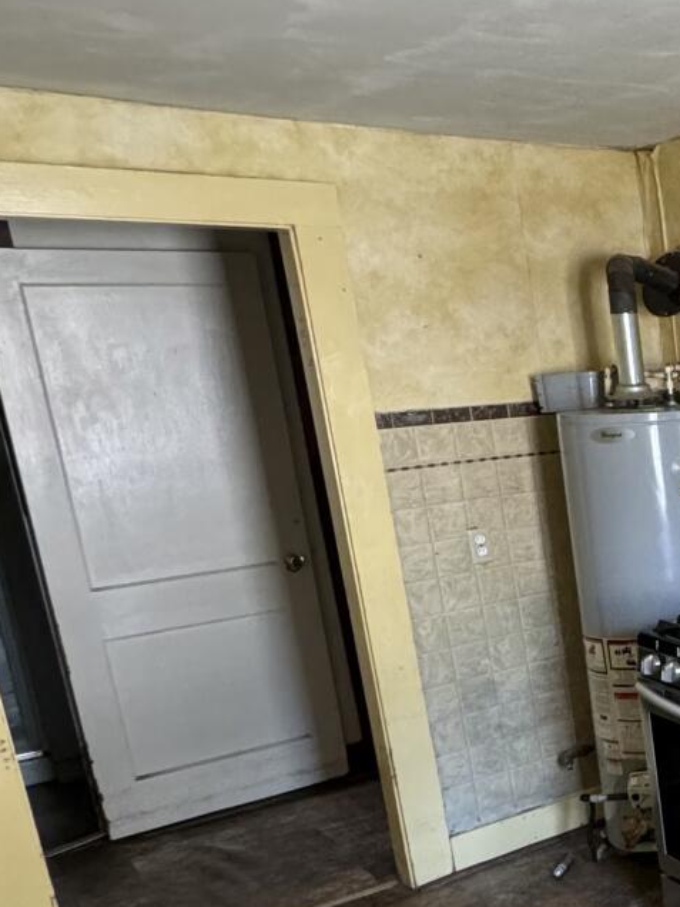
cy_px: 589
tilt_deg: -14.4
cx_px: 1063
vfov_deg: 42.5
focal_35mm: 44
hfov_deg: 24.3
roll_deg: +1.7
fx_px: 1152
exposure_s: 1/63
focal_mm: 2.22
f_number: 2.2
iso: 320
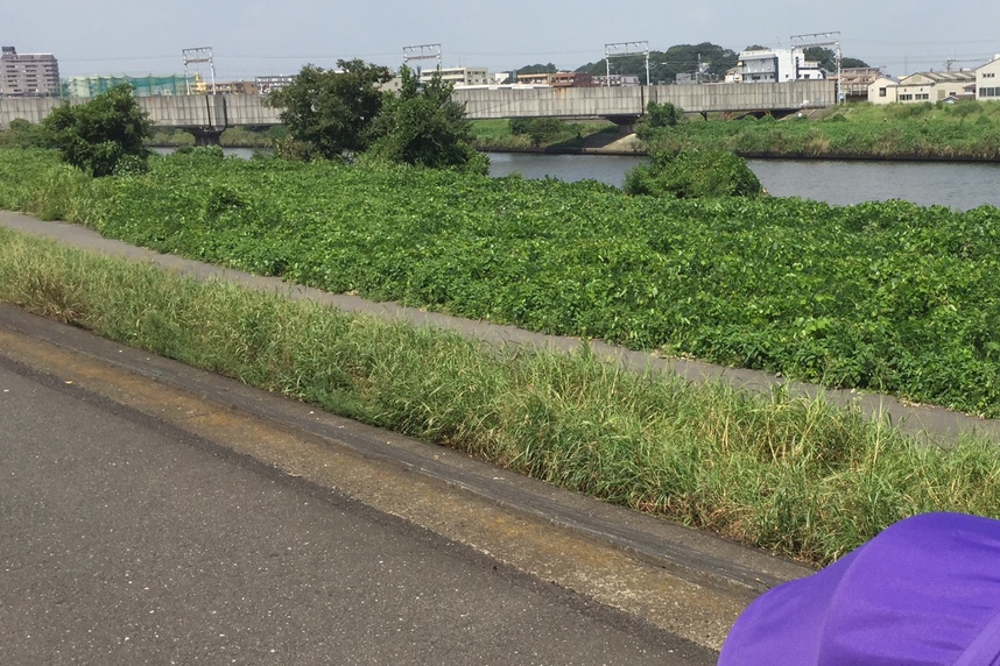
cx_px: 692
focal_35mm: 45
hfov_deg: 42.8
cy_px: 345
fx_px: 1250
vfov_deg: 29.9
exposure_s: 1/2083
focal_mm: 4.15
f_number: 2.2
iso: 32
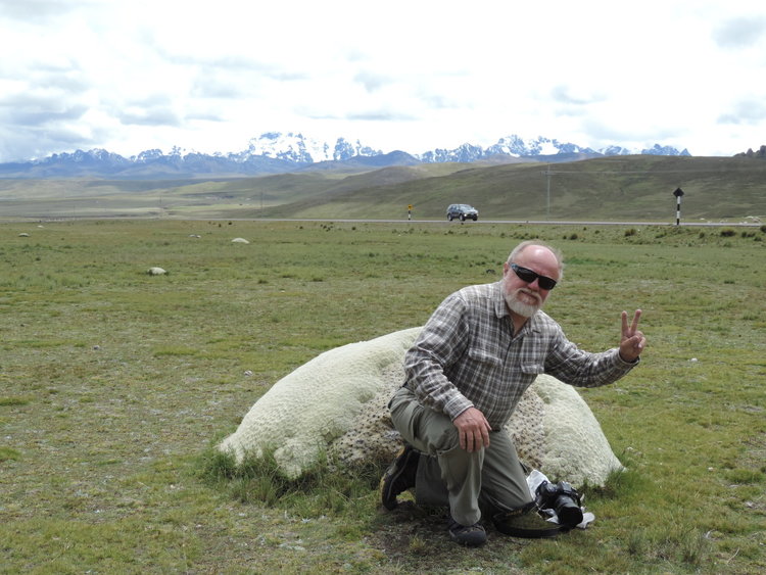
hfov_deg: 40.4
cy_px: 288
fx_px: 1040
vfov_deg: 30.9
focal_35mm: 47
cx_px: 383
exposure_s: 1/640
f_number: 3.5
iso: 80
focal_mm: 8.3
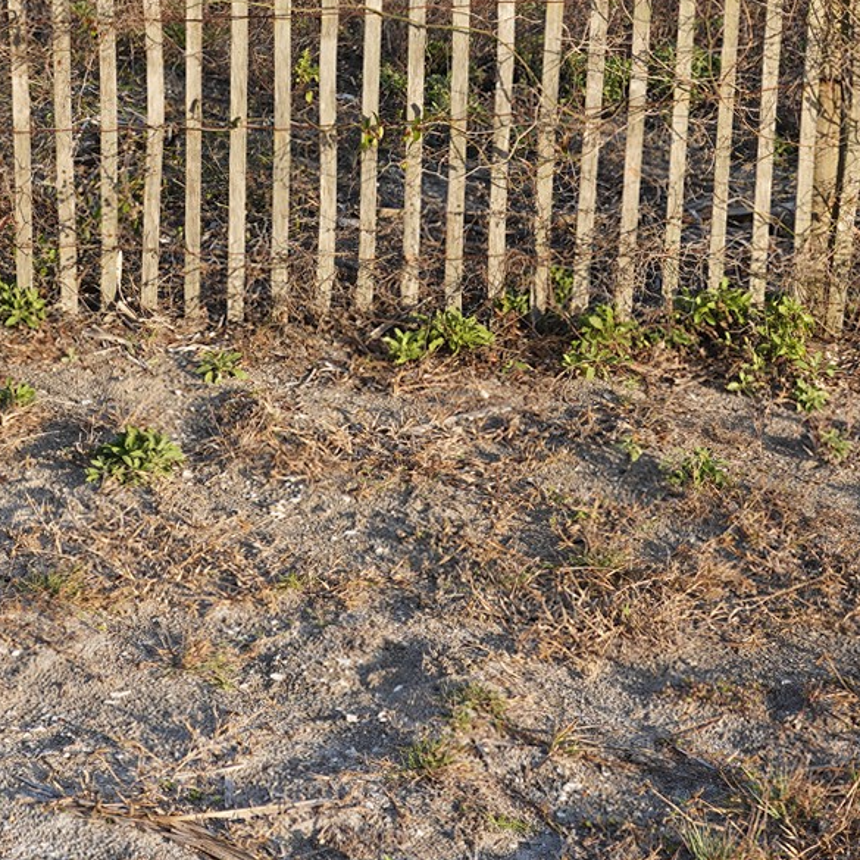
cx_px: 288
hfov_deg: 18.6
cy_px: 63
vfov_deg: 18.3
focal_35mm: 93
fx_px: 2614
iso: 100
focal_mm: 32
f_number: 8
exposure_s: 1/100
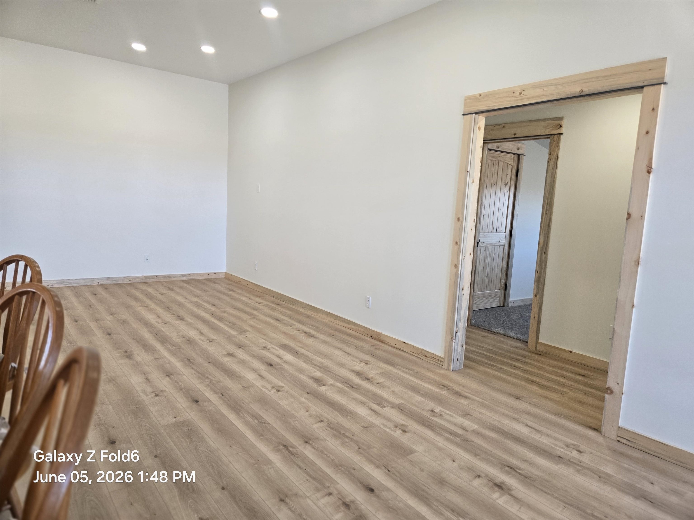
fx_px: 461
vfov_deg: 58.9
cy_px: 260
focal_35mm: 23
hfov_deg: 73.9
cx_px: 347
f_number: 1.8
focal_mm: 5.4
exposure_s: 1/120
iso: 125
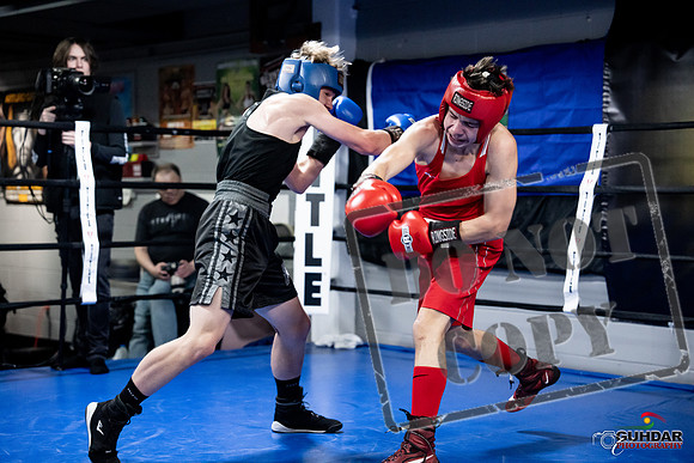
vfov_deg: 19.5
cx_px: 347
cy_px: 232
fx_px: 1350
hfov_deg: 28.8
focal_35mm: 70
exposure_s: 1/1000
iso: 8000
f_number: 2.8
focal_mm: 70
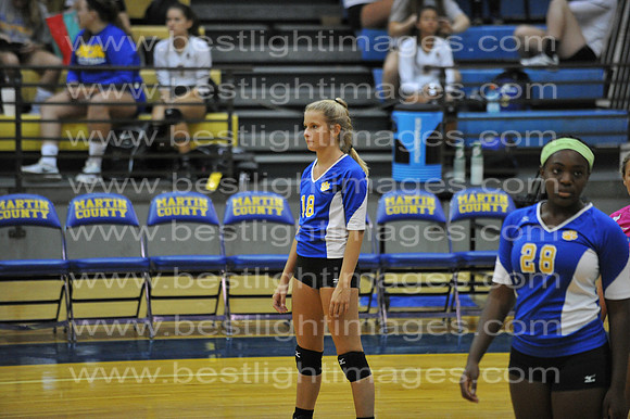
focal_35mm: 140
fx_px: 2449
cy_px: 210
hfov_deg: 14.7
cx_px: 315
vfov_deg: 9.8
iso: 8000
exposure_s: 1/500
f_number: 3.2
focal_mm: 140
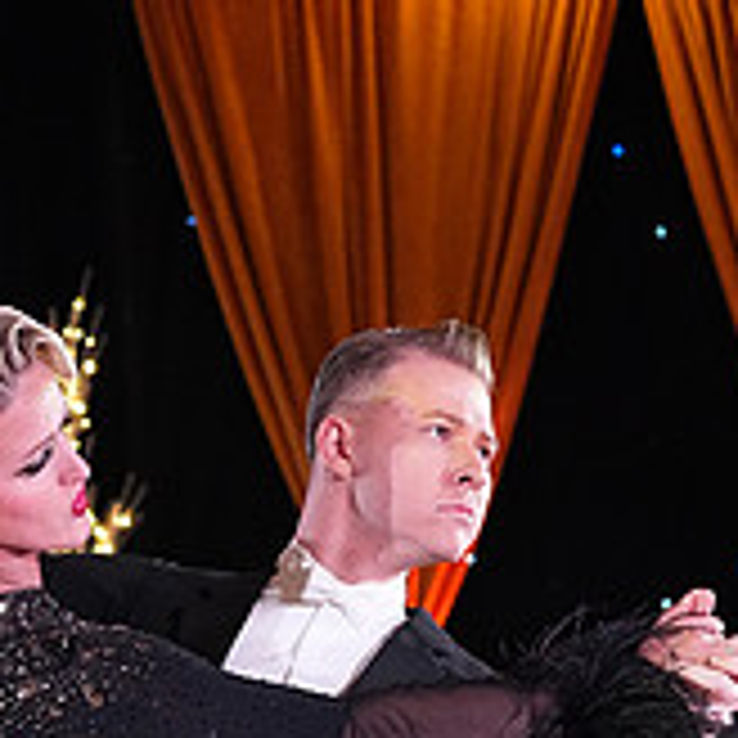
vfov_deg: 8.2
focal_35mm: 210
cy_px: 1125
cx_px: 295
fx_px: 5065
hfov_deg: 8.3
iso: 8000
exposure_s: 1/400
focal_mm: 70
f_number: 5
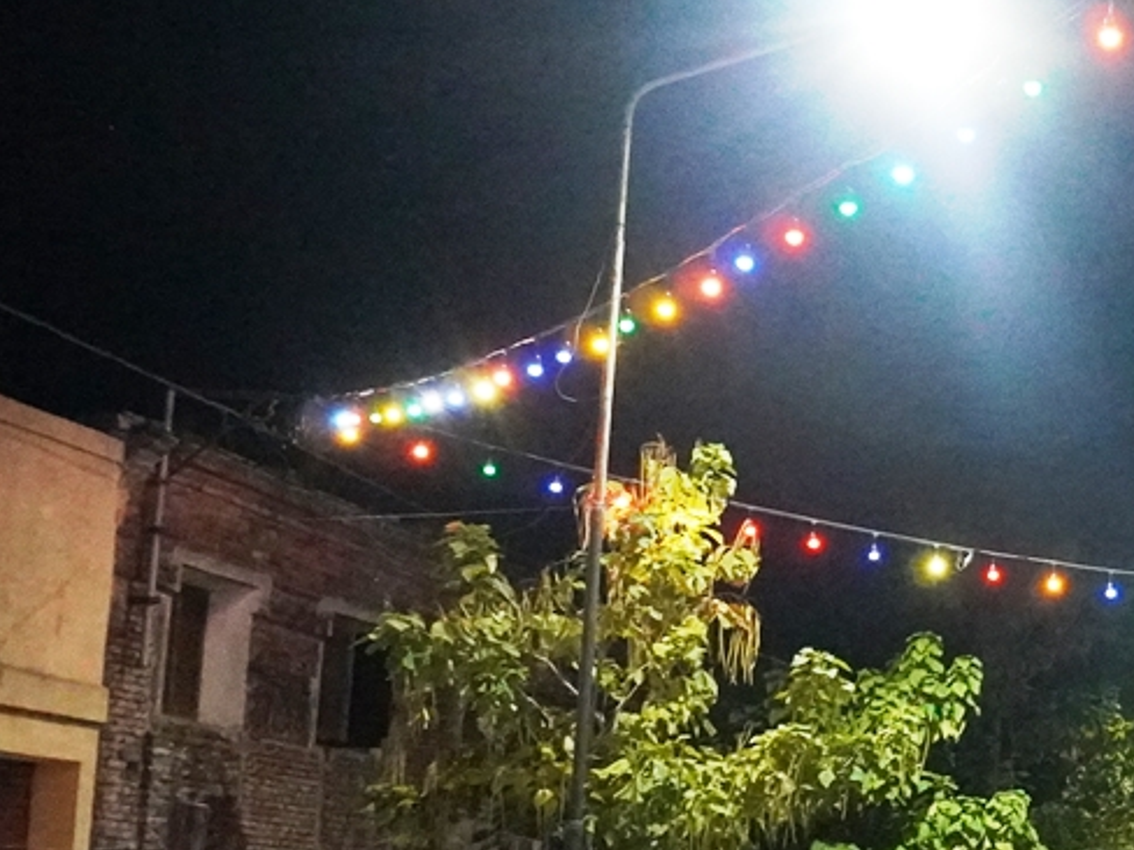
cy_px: 497
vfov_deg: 20.7
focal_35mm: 71
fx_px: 2326
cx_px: 1280
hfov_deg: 25.2
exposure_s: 1/125
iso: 10000
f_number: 3.5
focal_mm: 16
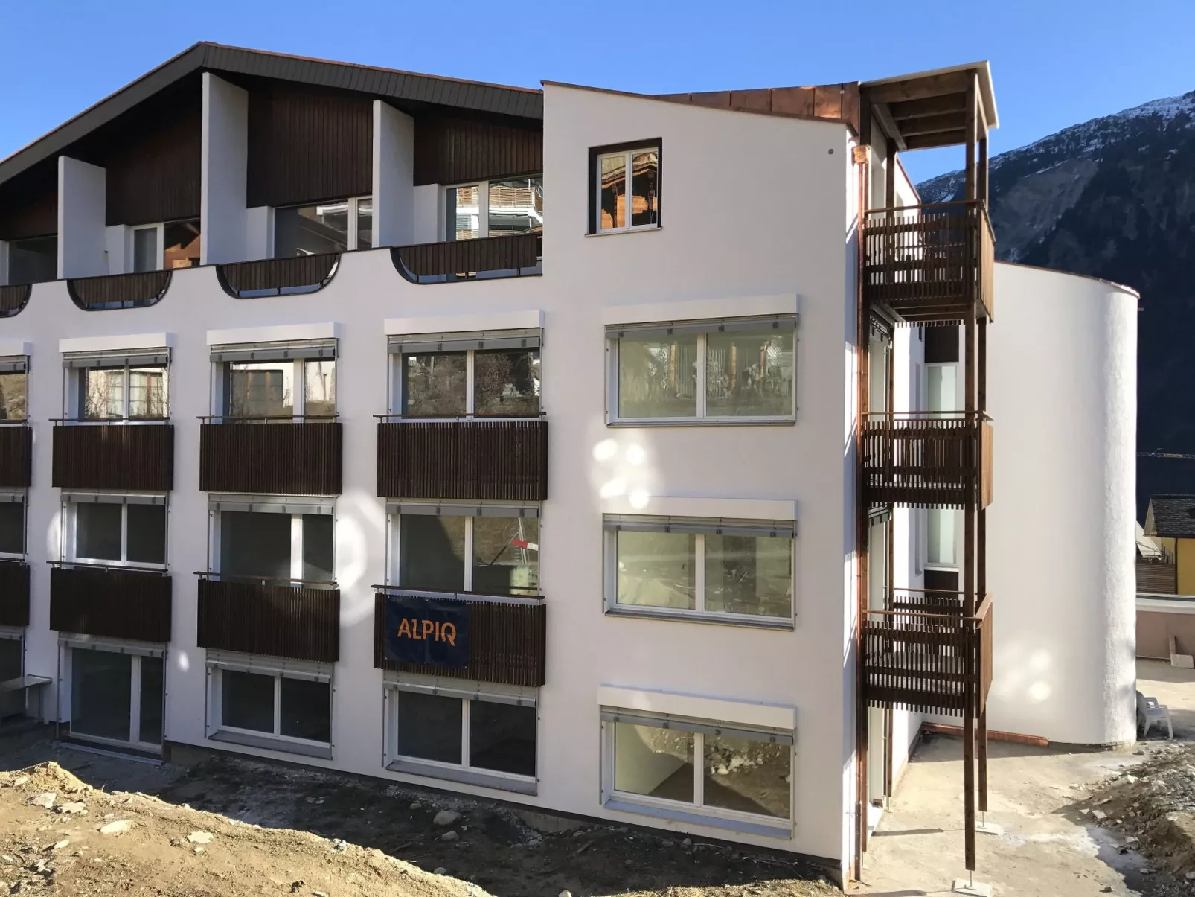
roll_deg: +1.0
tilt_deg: +1.0
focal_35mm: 28
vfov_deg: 49.8
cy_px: 448
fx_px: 967
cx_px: 598
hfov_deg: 63.4
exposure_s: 1/1294
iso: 20
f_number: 1.8
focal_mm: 3.99
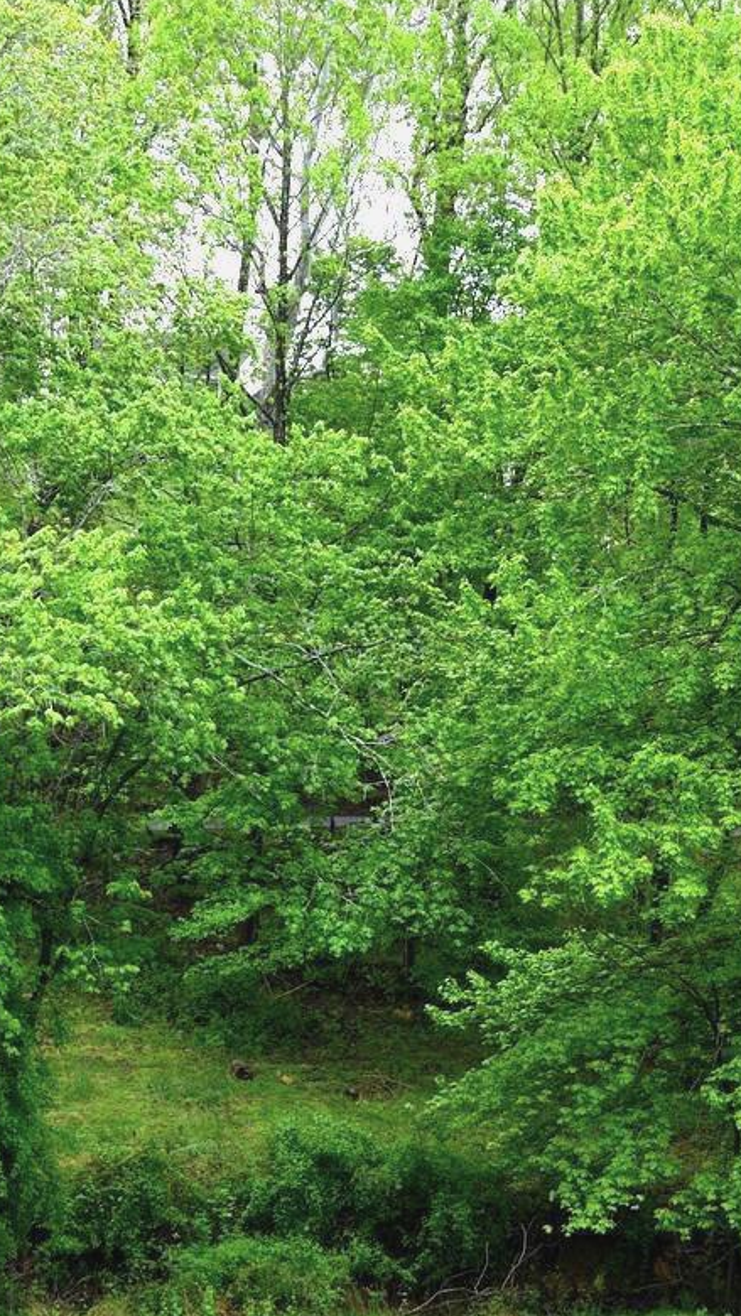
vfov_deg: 31.2
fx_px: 2304
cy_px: 1010
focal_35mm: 66
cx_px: 437
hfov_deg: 18.3
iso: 80
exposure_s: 1/100
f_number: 4
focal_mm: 24
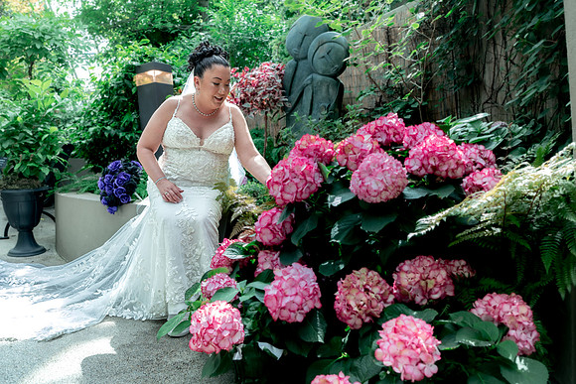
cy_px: 192
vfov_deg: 46.4
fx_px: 448
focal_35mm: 28
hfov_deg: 65.5
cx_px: 288
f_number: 4.5
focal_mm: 28
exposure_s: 1/100
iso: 250
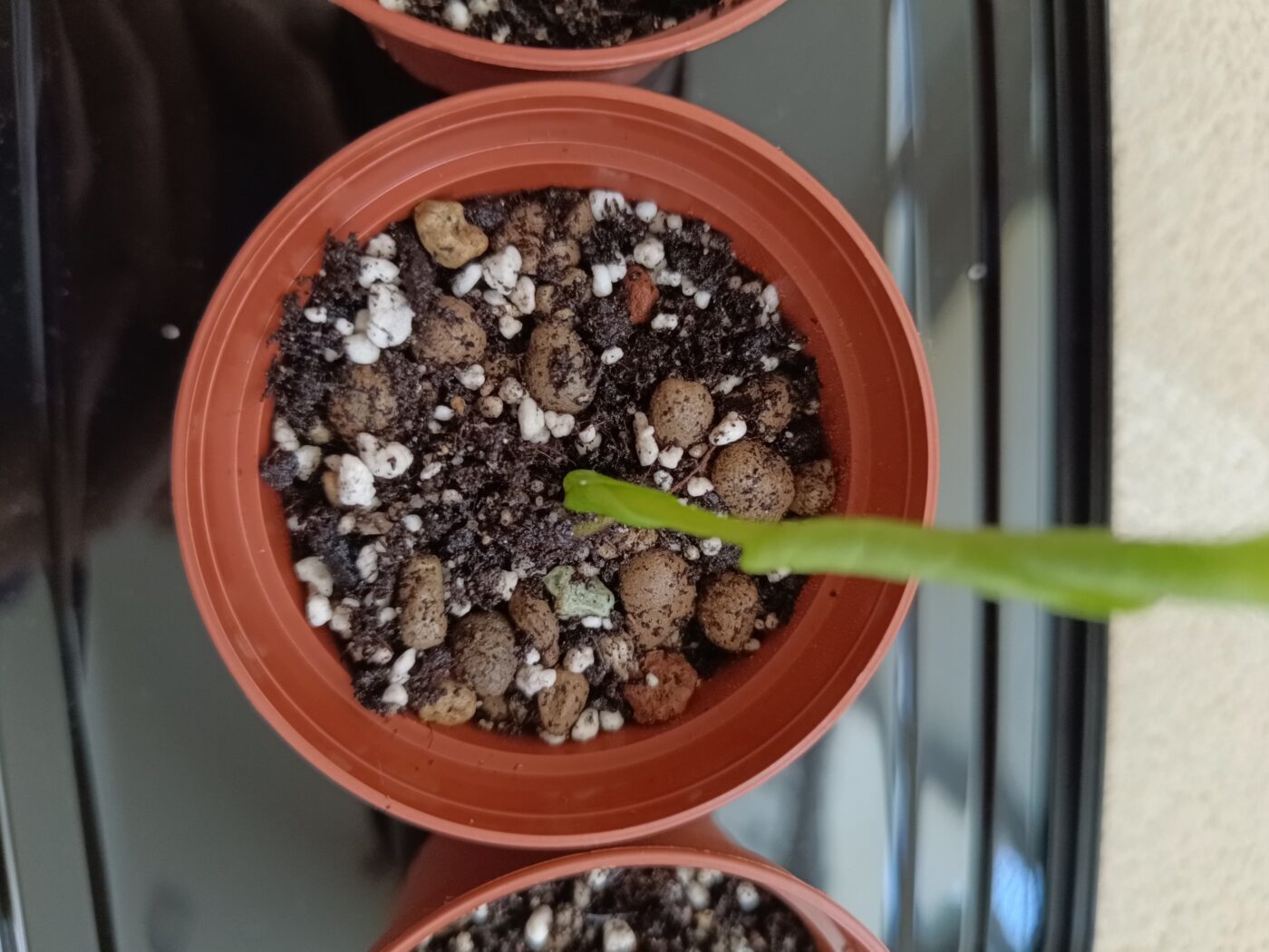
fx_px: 880
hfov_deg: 71.6
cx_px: 634
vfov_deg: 56.8
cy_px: 476
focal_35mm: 24
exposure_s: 1/50.1
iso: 673
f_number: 1.88
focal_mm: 5.59
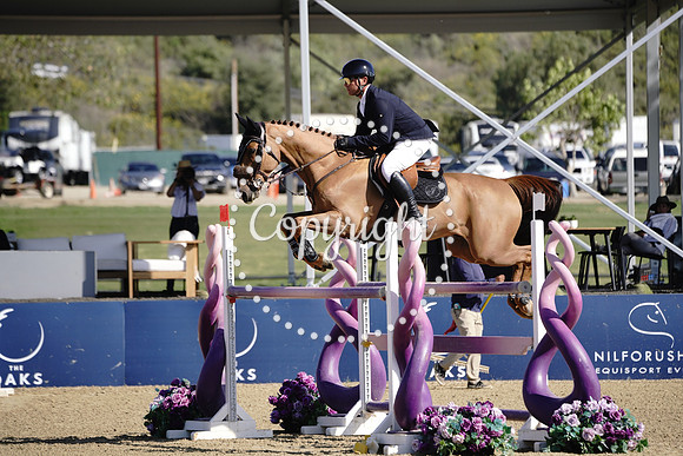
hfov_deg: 7.4
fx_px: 5294
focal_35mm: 279
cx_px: 342
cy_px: 228
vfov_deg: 4.9
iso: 320
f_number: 5.6
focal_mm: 279
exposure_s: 1/2000
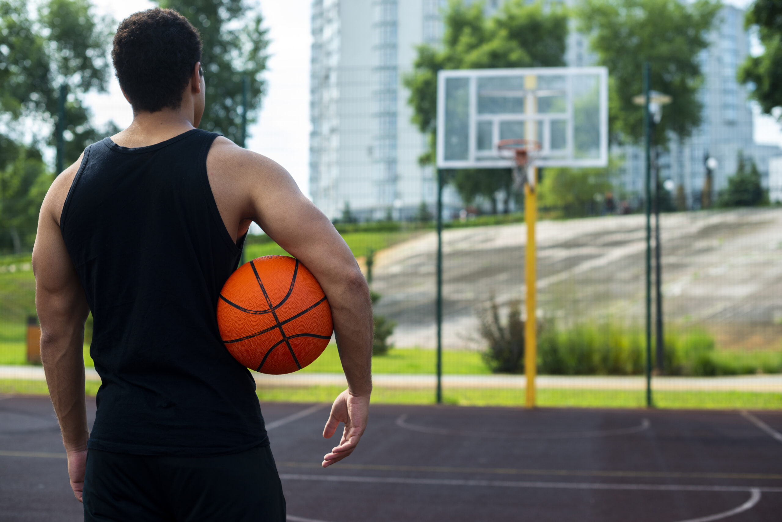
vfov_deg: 27.0
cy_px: 261
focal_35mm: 50
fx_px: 1086
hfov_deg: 39.6
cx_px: 391
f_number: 3.5
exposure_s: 1/400
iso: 320
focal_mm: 50
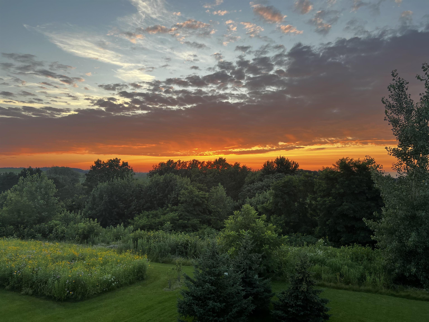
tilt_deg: +2.2
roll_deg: -1.2
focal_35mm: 26
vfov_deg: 53.1
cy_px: 161
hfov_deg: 67.3
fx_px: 322
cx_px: 214
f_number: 1.5
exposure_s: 1/135
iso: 32
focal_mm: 5.7
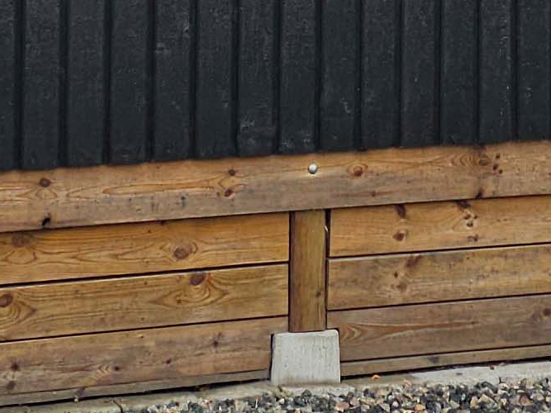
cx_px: 189
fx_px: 2196
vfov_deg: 10.3
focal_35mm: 138
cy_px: -273
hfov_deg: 14.3
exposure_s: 1/100
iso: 20
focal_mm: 6.3
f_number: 1.7
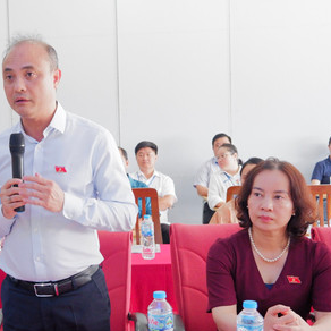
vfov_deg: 31.1
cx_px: 44
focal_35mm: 55
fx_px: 595
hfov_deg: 30.0
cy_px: 167
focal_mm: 23.5
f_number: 4
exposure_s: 1/125
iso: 2500
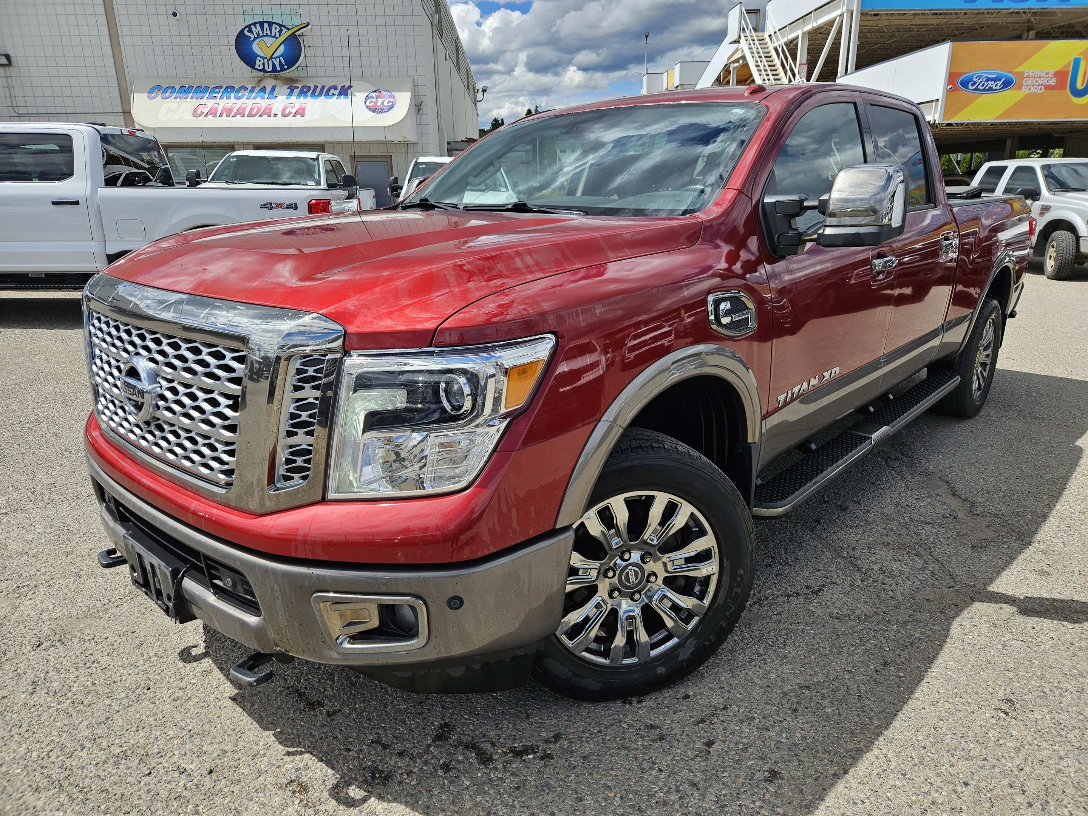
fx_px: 723
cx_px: 544
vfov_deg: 58.9
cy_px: 408
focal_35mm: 23
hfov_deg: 73.9
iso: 25
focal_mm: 5.4
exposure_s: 1/1899
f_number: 1.8
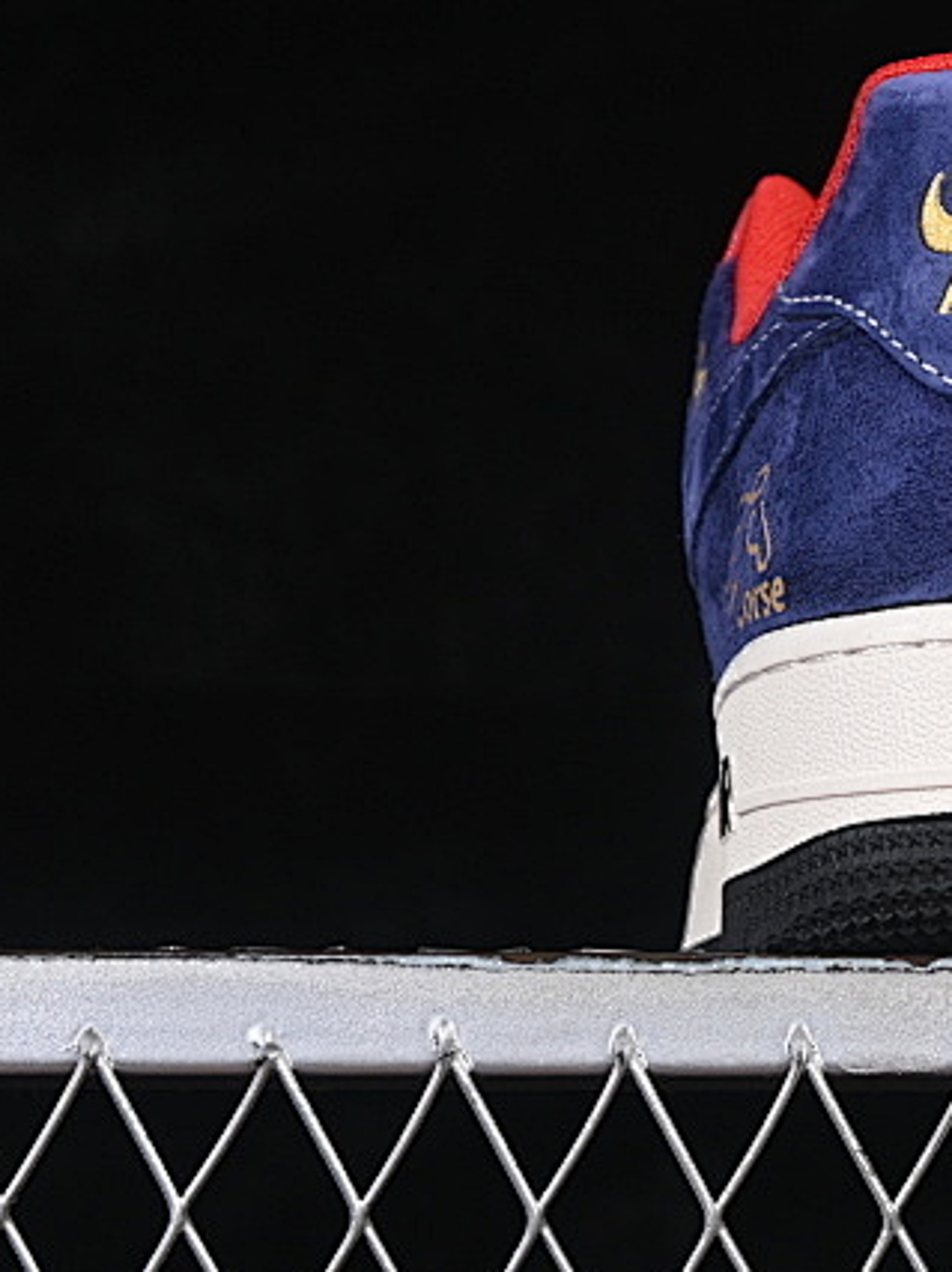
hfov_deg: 8.0
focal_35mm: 183
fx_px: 6717
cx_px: 1379
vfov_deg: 10.8
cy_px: 287
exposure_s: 1/60
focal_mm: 50
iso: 160
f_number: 7.1
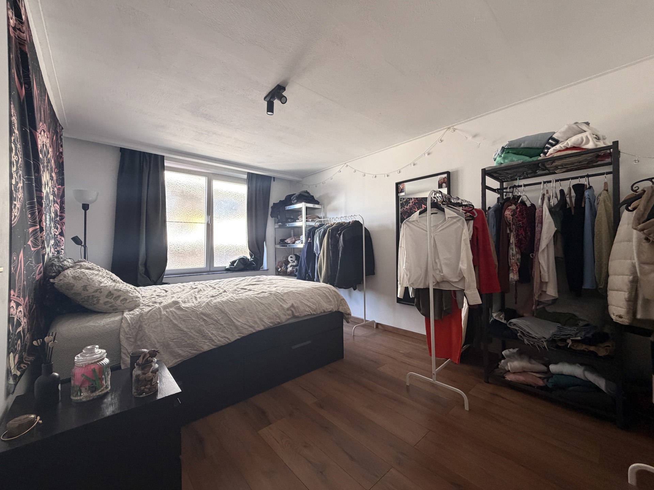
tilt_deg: -0.2
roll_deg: +0.8
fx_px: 265
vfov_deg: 85.7
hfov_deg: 102.1
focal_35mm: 14
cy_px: 245
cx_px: 327
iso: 320
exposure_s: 1/65
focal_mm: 2.22
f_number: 2.2
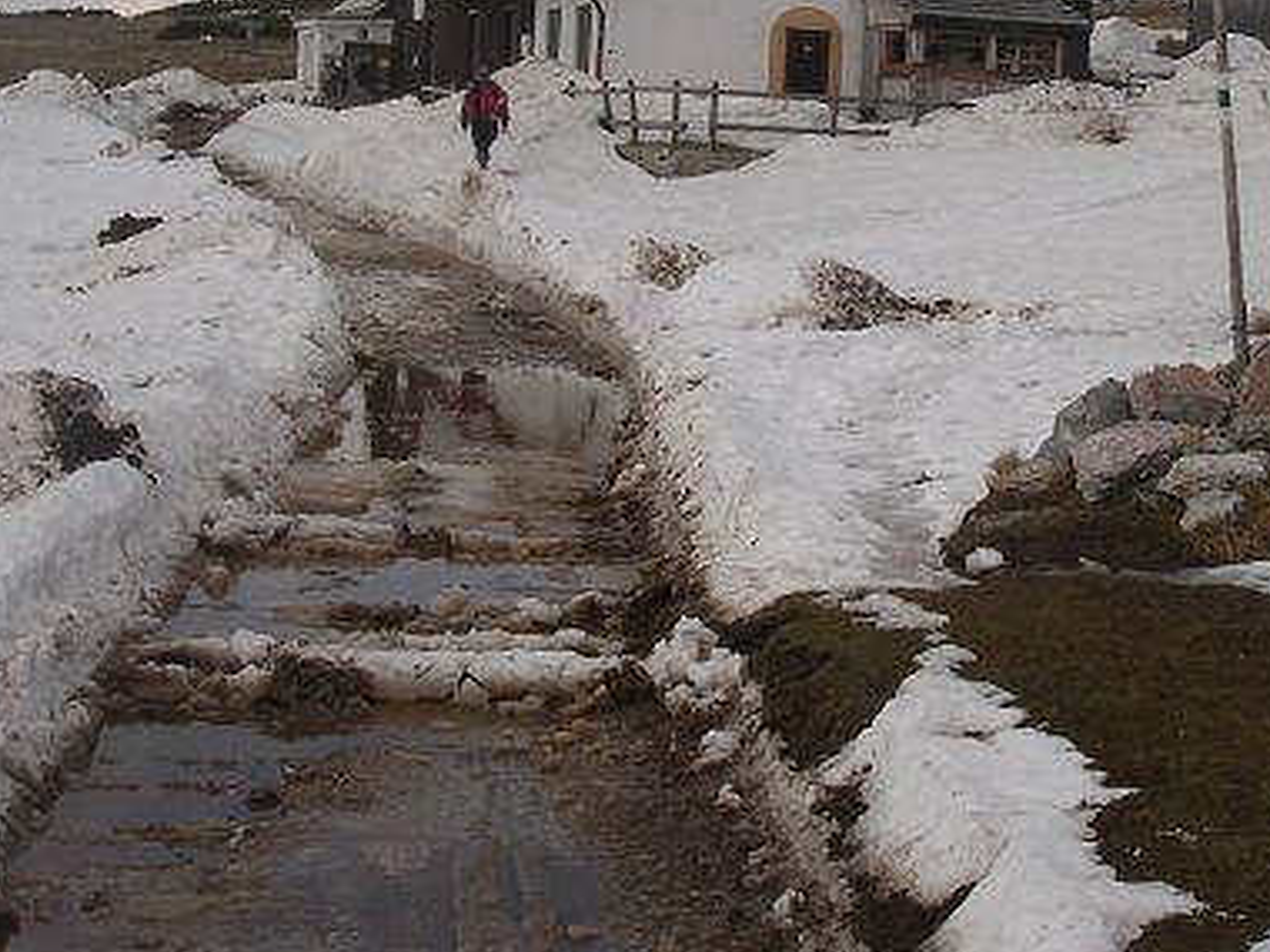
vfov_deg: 22.6
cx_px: 892
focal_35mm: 64
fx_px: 2348
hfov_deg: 29.9
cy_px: 177
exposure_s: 1/302
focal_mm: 5.8
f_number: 5.6
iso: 100
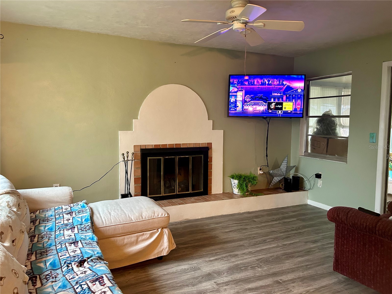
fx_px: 294
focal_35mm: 26
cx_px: 196
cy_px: 147
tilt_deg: -4.6
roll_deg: -0.4
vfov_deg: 53.1
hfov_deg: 67.3
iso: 250
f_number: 1.5
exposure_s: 1/60
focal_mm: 5.7
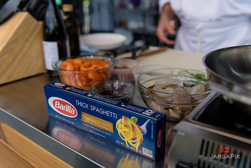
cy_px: 84
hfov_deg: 54.4
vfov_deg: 37.9
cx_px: 126
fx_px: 244
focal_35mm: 35
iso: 250
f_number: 3.2
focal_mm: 35
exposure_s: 1/2500
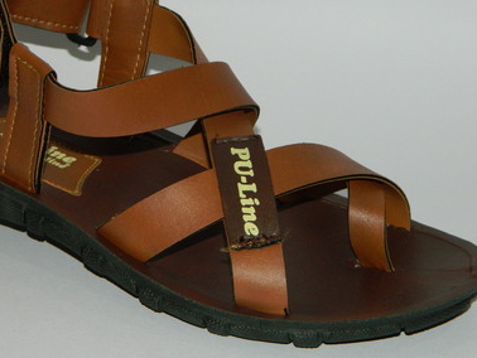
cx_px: 191
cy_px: 151
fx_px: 1531
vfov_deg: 13.4
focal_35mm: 111
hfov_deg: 17.7
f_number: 4.2
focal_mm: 15.1
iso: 200
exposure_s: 1/50
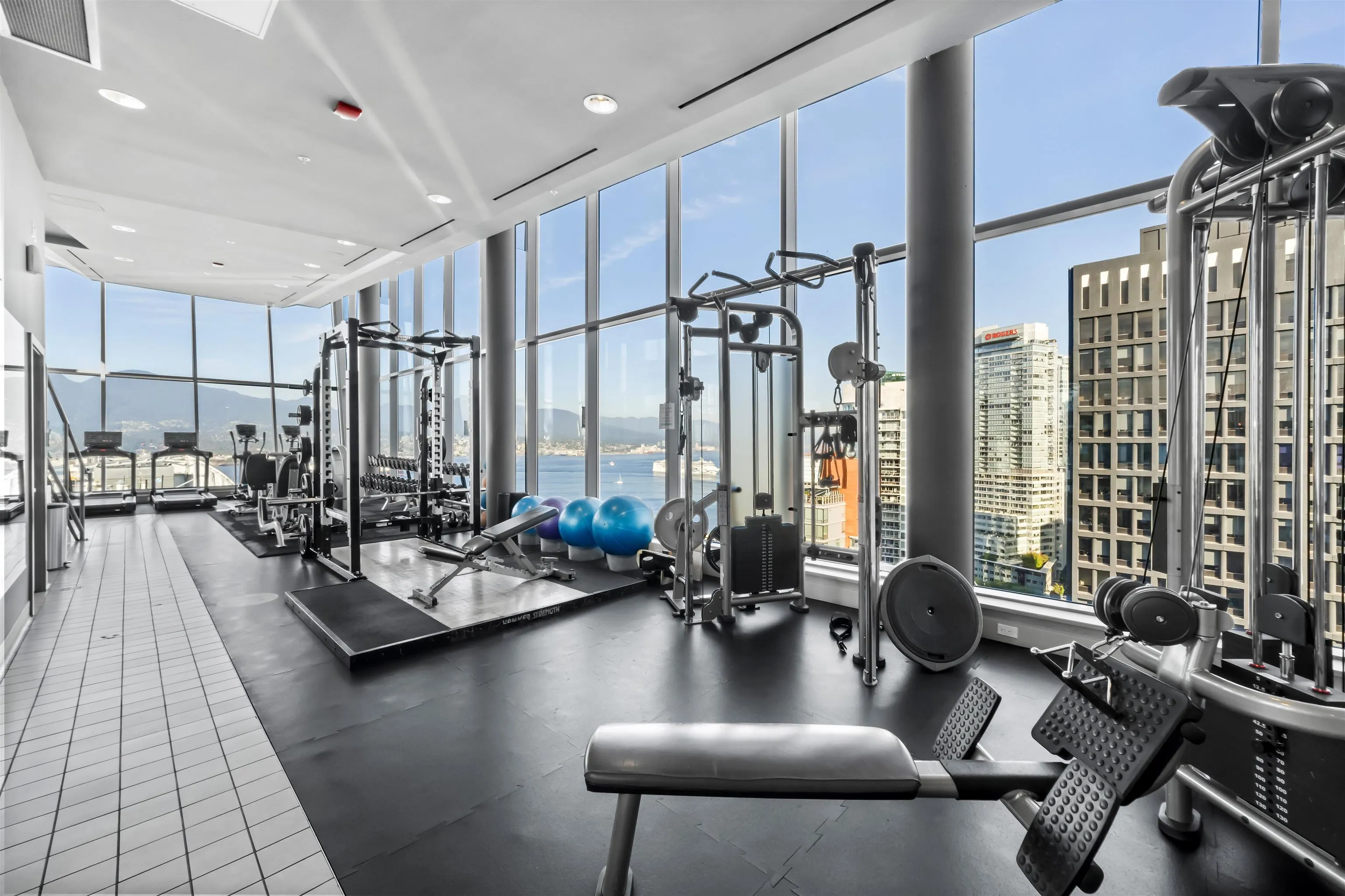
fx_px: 504
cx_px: 672
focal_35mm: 14
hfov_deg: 106.3
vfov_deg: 83.3
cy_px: 448
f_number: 13
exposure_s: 1/8
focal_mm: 9
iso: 400
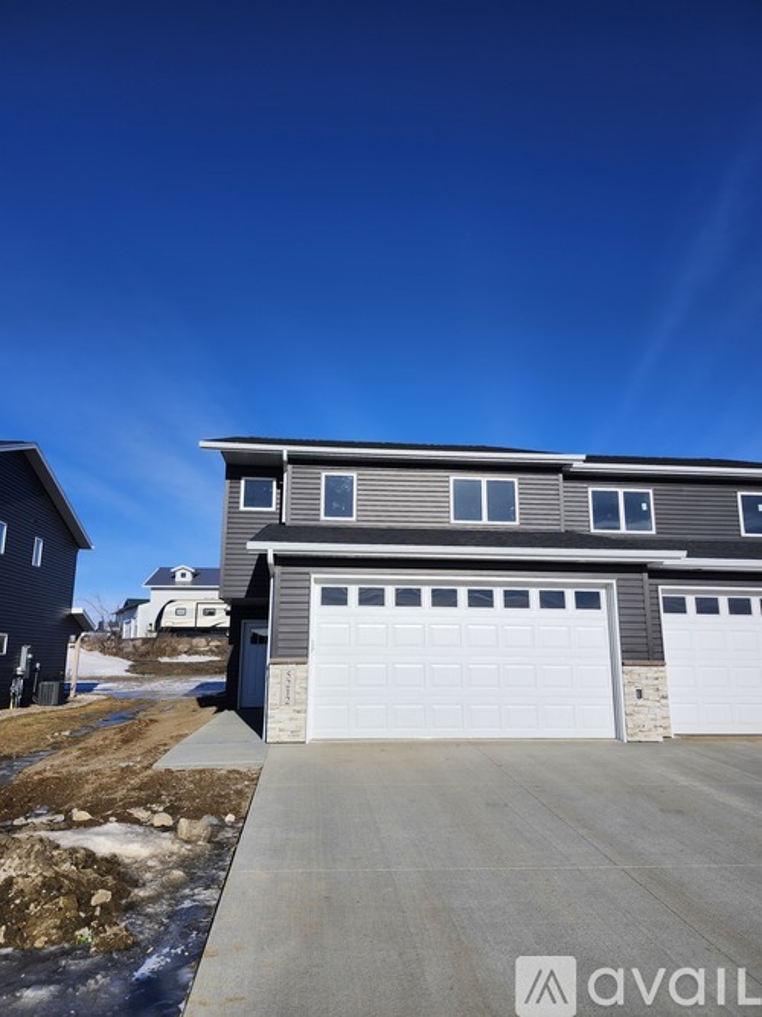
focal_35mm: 23
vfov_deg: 73.9
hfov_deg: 58.9
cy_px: 508
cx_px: 381
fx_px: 675
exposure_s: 1/3327
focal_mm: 5.54
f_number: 1.8
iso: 25
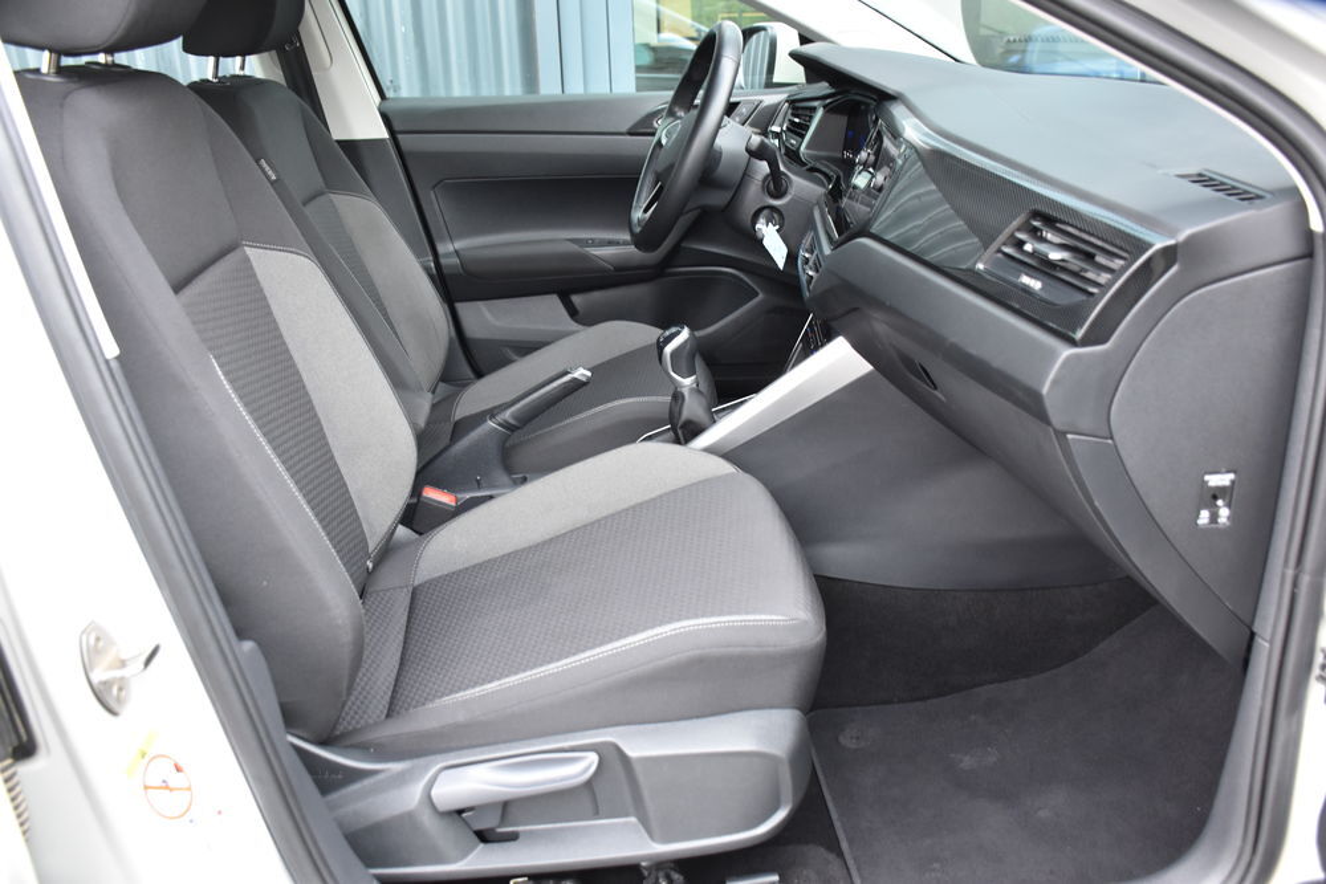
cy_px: 442
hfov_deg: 61.9
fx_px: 1105
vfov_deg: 43.6
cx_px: 663
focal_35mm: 30
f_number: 3.8
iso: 800
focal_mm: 20
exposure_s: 1/60
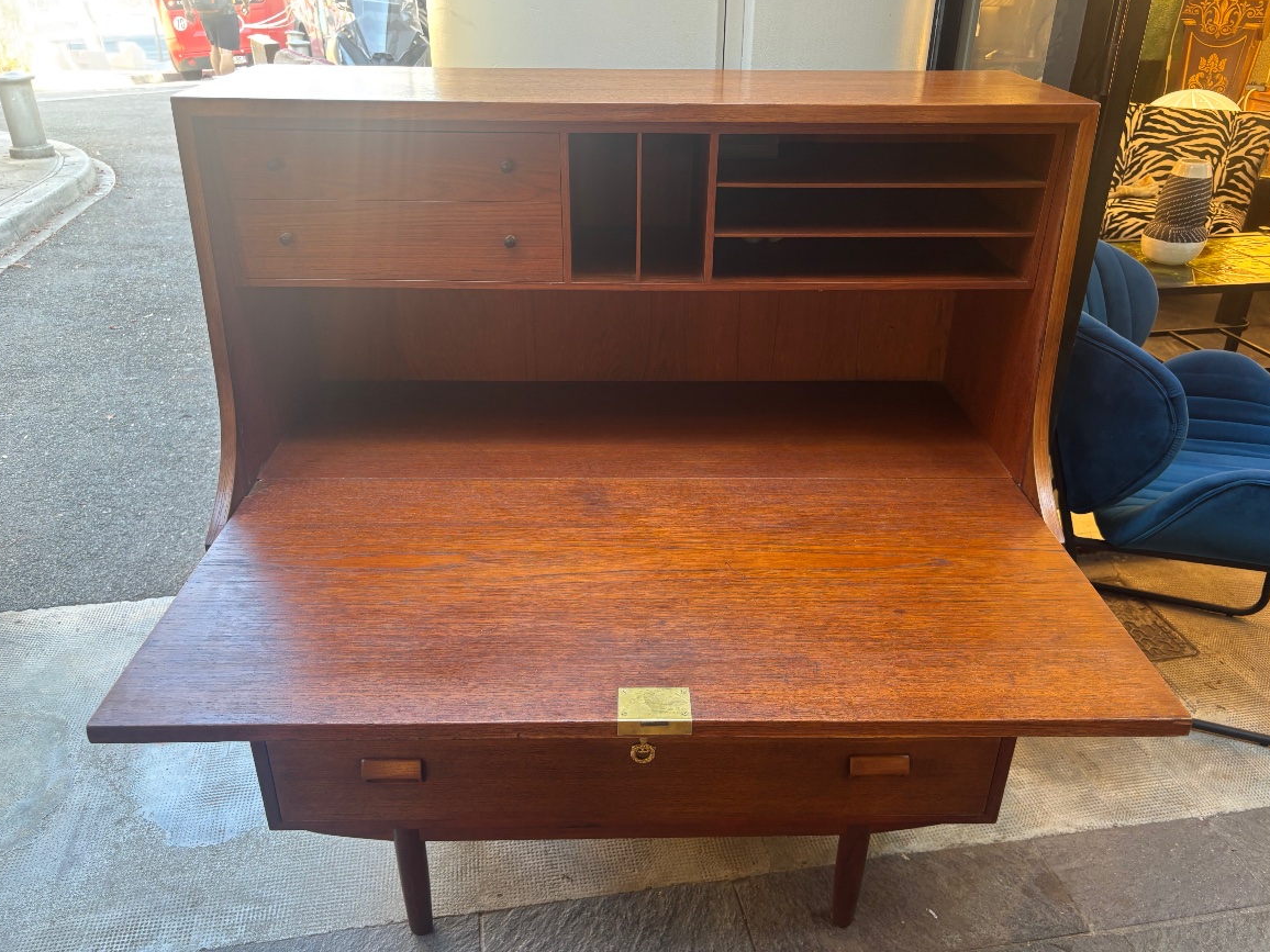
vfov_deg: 51.4
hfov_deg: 65.3
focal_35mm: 27
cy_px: 480
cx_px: 645
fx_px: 991
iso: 80
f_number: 1.6
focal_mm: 5.96
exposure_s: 1/50
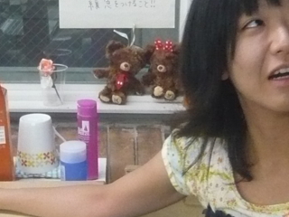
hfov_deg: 18.6
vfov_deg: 14.0
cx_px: 78
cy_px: 172
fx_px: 877
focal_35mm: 105
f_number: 2.8
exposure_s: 1/80
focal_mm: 4.6
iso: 400
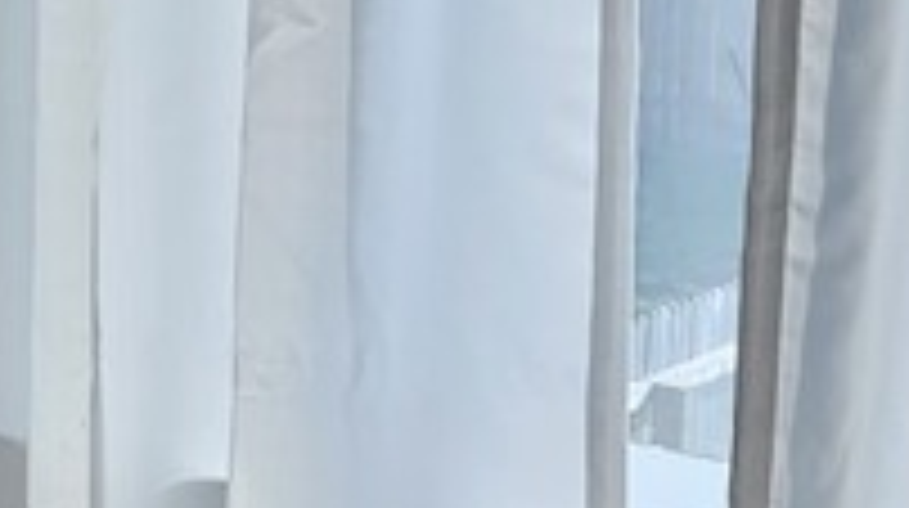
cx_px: -1760
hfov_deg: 9.6
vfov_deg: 6.6
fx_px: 4309
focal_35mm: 179
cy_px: -346
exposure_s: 1/182
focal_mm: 5.4
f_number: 1.8
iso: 25
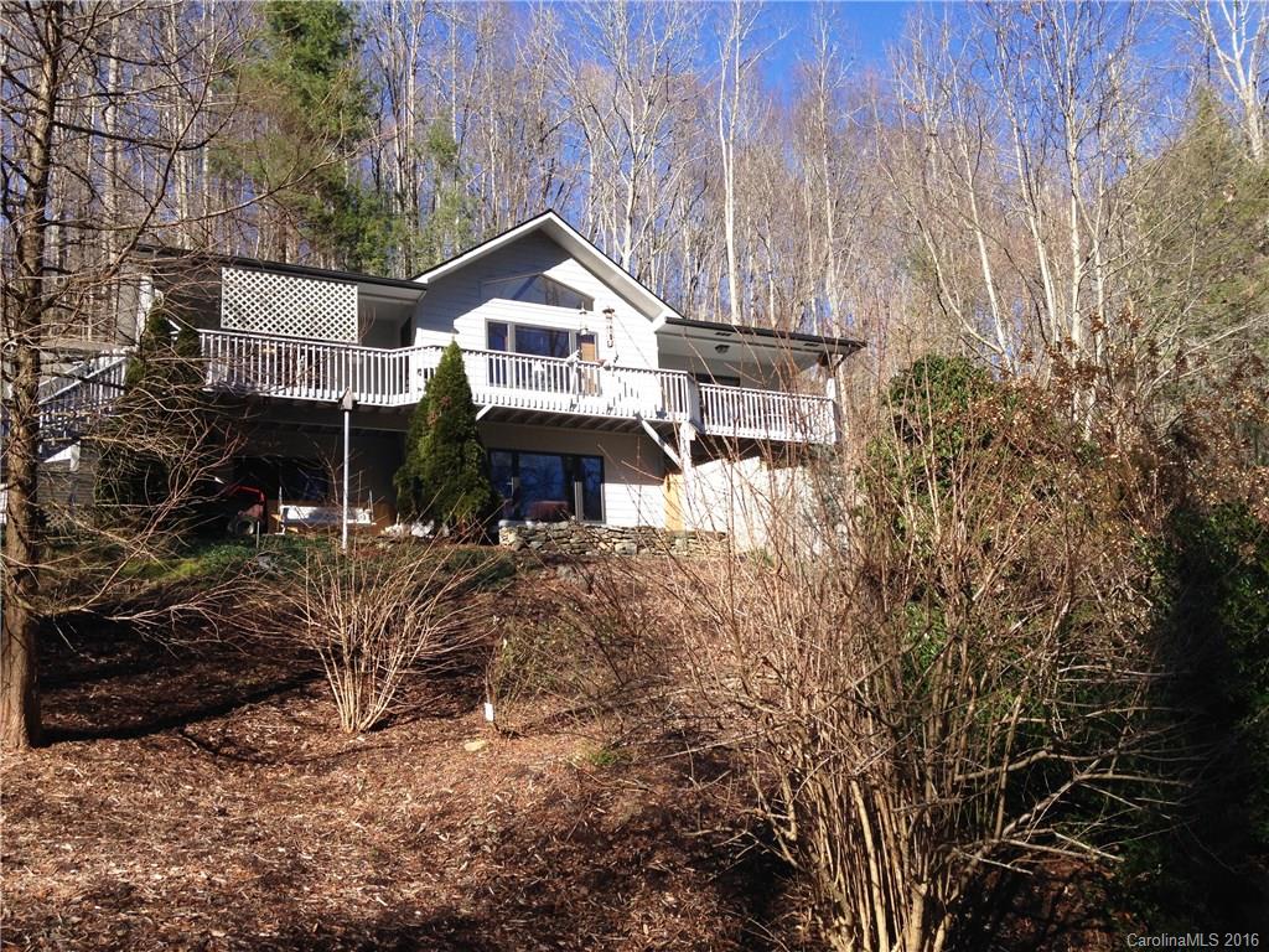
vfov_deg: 42.9
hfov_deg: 55.4
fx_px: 1210
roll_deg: +3.3
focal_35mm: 33
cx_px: 634
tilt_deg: +10.6
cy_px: 476
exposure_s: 1/723
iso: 50
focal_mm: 4.12
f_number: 2.4
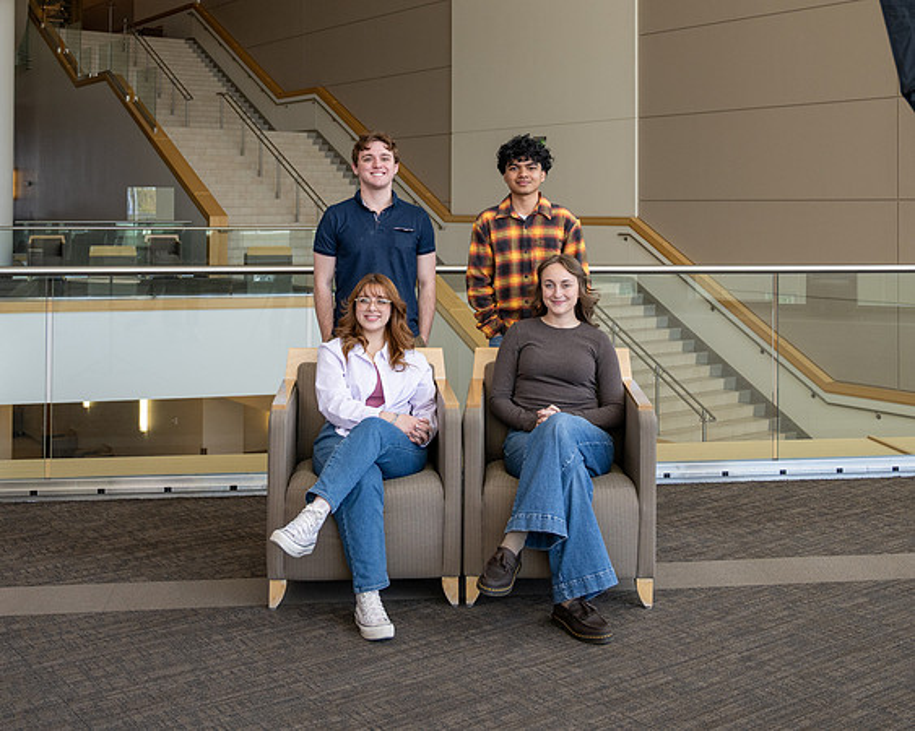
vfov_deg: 33.8
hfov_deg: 42.5
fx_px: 1177
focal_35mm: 43
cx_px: 463
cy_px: 177
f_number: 4
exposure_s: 1/200
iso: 250
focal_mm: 24
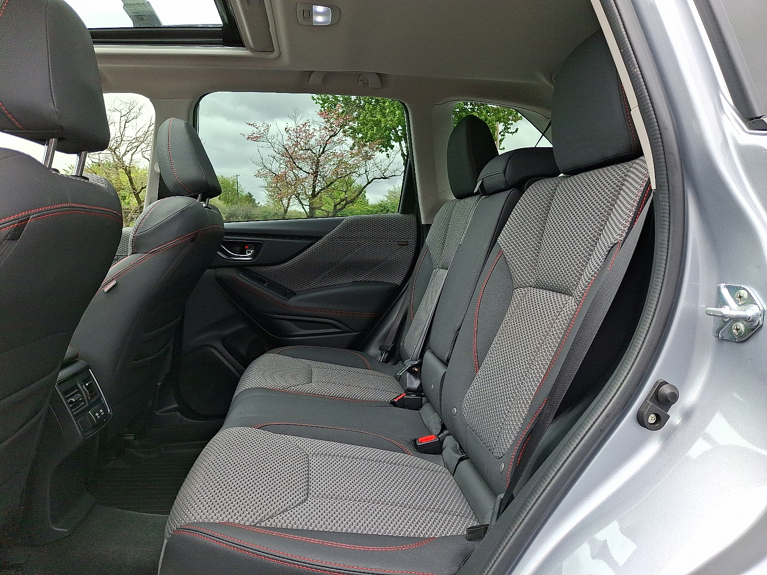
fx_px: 554
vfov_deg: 54.9
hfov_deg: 69.4
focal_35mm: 25
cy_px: 288
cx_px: 384
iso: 30
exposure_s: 1/625
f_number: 1.8
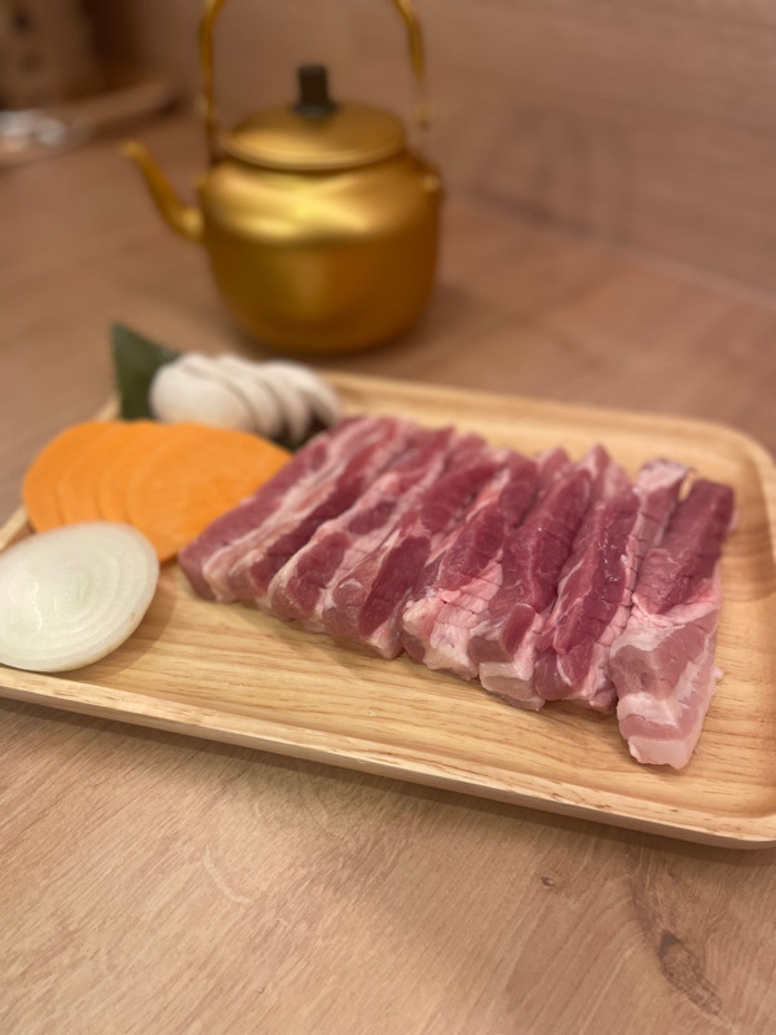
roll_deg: +2.0
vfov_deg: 67.3
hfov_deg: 53.1
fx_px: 777
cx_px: 388
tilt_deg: -43.7
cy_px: 518
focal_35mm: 26
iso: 125
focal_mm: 4.2
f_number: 1.6
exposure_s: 1/100
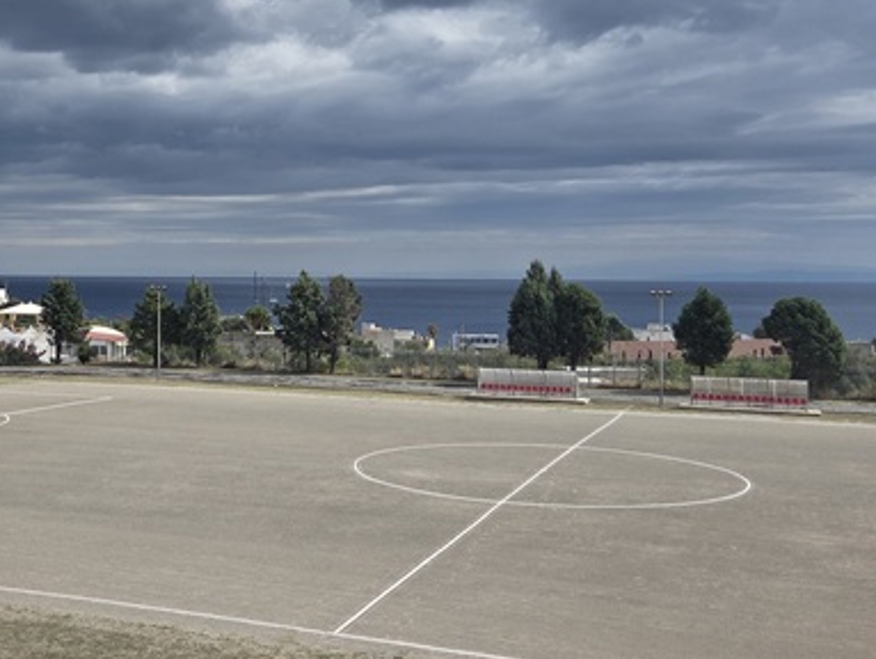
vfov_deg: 30.2
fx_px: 1216
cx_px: 245
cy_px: 259
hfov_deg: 38.8
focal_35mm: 48
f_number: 1.8
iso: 64
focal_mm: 5.4
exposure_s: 1/7891
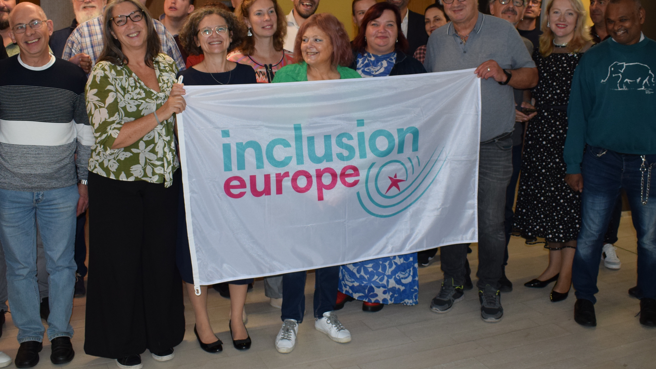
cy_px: 132
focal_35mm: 41
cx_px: 323
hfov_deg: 49.4
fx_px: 713
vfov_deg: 28.9
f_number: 4.5
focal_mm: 18
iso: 800
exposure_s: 1/80
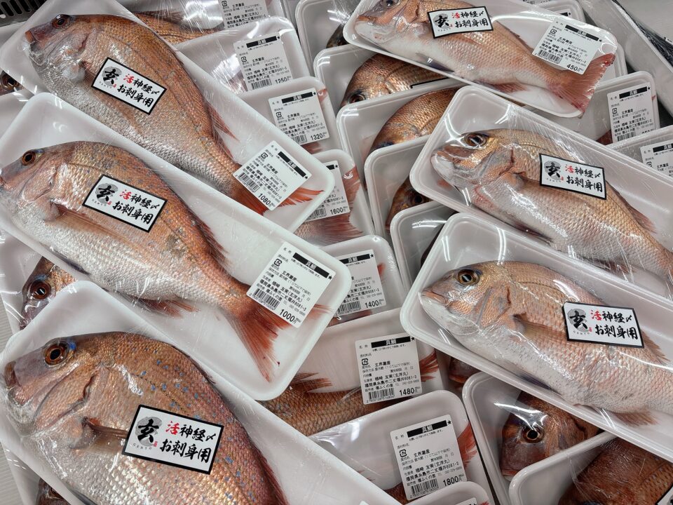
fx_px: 505
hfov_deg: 67.3
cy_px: 252
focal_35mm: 26
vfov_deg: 53.1
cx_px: 336
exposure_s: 1/120
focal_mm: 5.96
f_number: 1.6
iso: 64
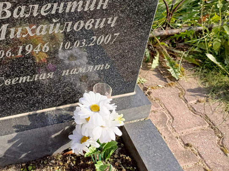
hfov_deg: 49.2
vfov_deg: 37.9
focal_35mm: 37
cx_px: 74
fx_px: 245
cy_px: 48
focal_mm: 4.76
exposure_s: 1/326
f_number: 1.69
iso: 112
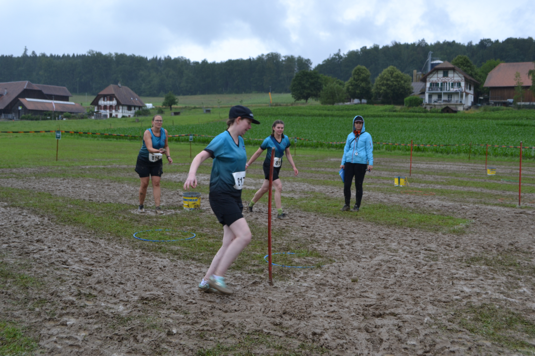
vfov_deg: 31.9
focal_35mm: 42
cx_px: 268
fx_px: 624
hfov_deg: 46.4
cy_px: 178
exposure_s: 1/125
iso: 200
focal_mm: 28
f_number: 5.6
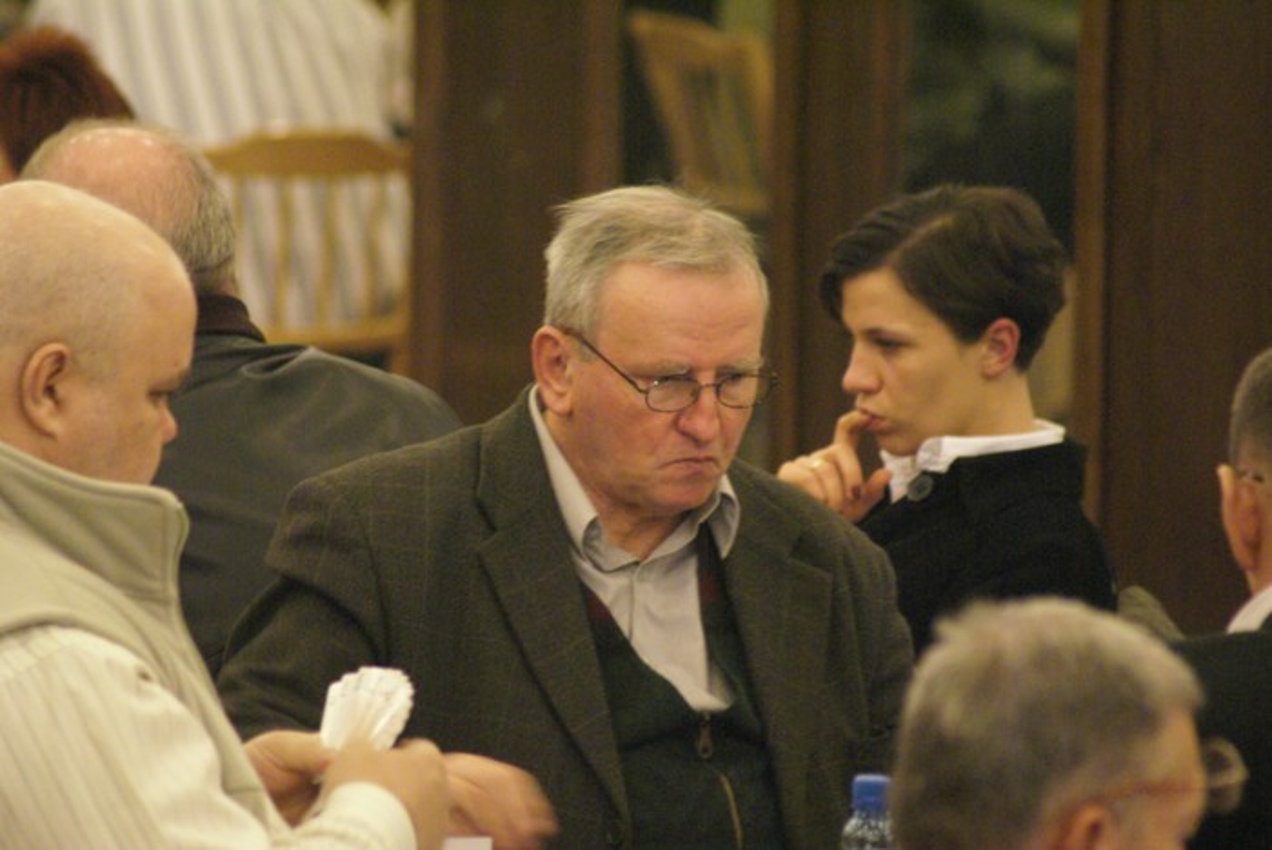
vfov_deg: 3.1
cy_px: 425
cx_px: 636
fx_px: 15913
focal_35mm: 450
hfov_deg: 4.6
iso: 1600
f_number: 5.6
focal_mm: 300
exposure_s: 1/10
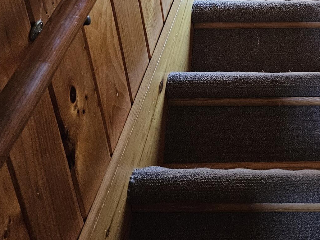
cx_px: 333
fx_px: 619
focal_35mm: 67
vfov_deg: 20.4
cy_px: -57
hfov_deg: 27.1
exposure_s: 1/120
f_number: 1.8
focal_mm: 5.4
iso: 800
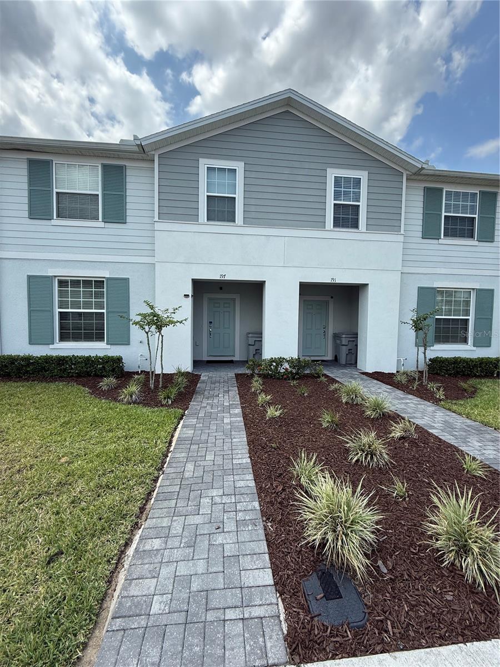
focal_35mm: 14
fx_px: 270
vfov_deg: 102.1
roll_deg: +0.0
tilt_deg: -0.7
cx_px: 250
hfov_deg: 85.7
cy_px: 334
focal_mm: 2.22
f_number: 2.2
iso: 50
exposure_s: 1/1087
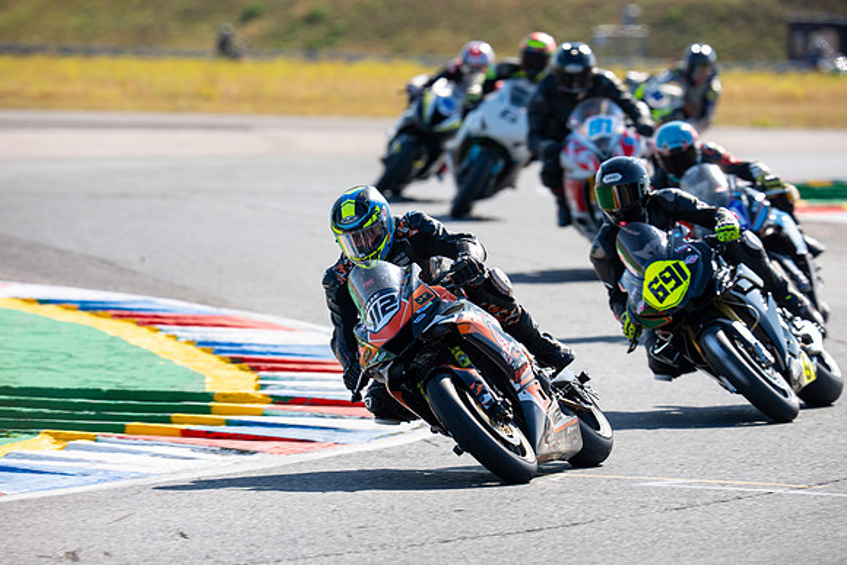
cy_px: 282
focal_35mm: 400
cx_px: 424
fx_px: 9413
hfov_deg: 5.2
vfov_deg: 3.4
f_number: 5.6
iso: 100
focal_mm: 400
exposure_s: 1/320
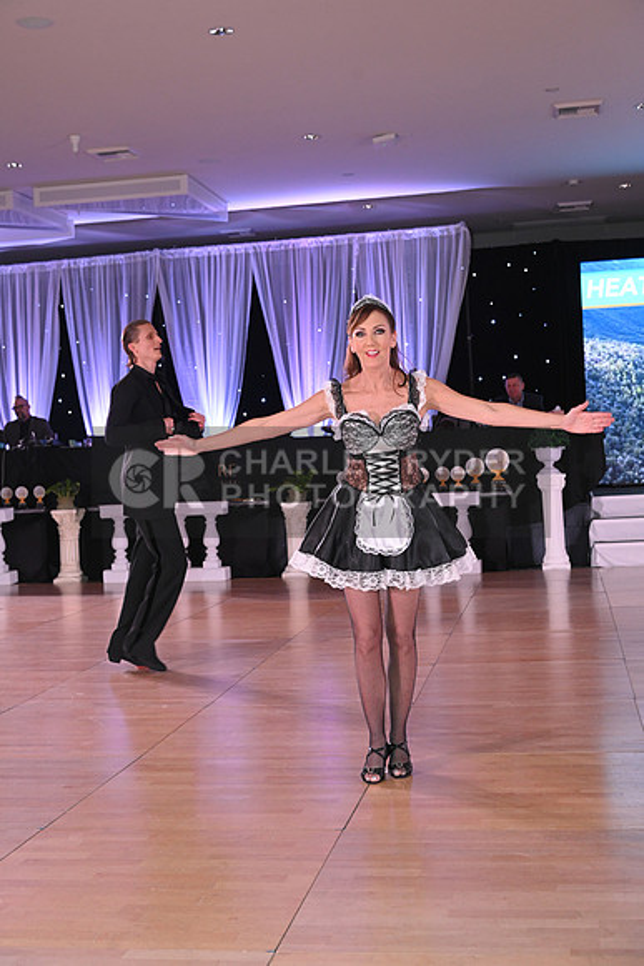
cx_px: 322
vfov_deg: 41.1
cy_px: 483
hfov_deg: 28.1
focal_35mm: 48
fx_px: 1287
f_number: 5
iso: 2000
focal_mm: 48
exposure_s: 1/200
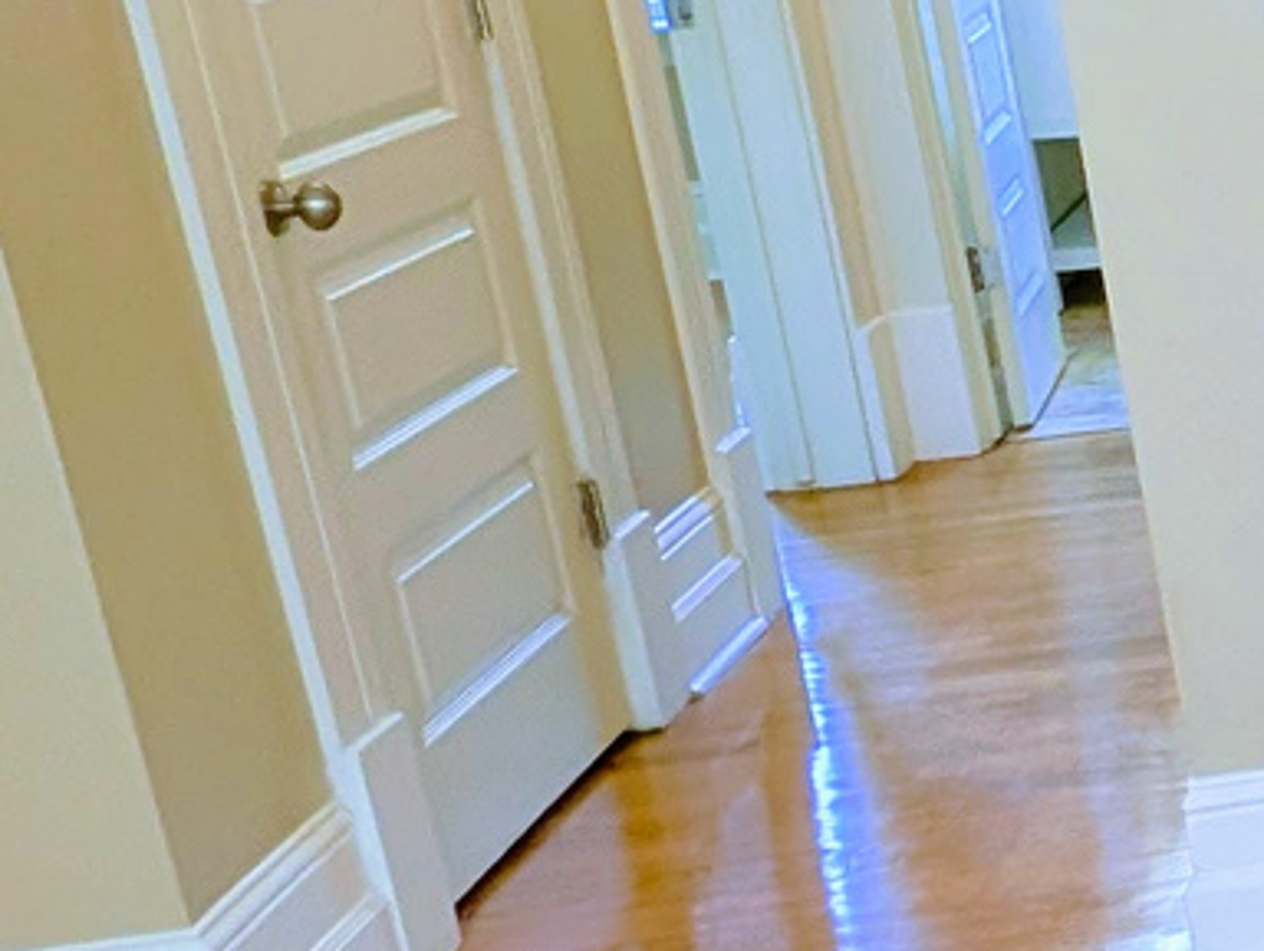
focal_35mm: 69
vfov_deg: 21.3
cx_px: 2768
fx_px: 2523
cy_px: 382
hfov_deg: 16.8
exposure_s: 1/40
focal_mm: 1.95
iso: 62
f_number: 2.2
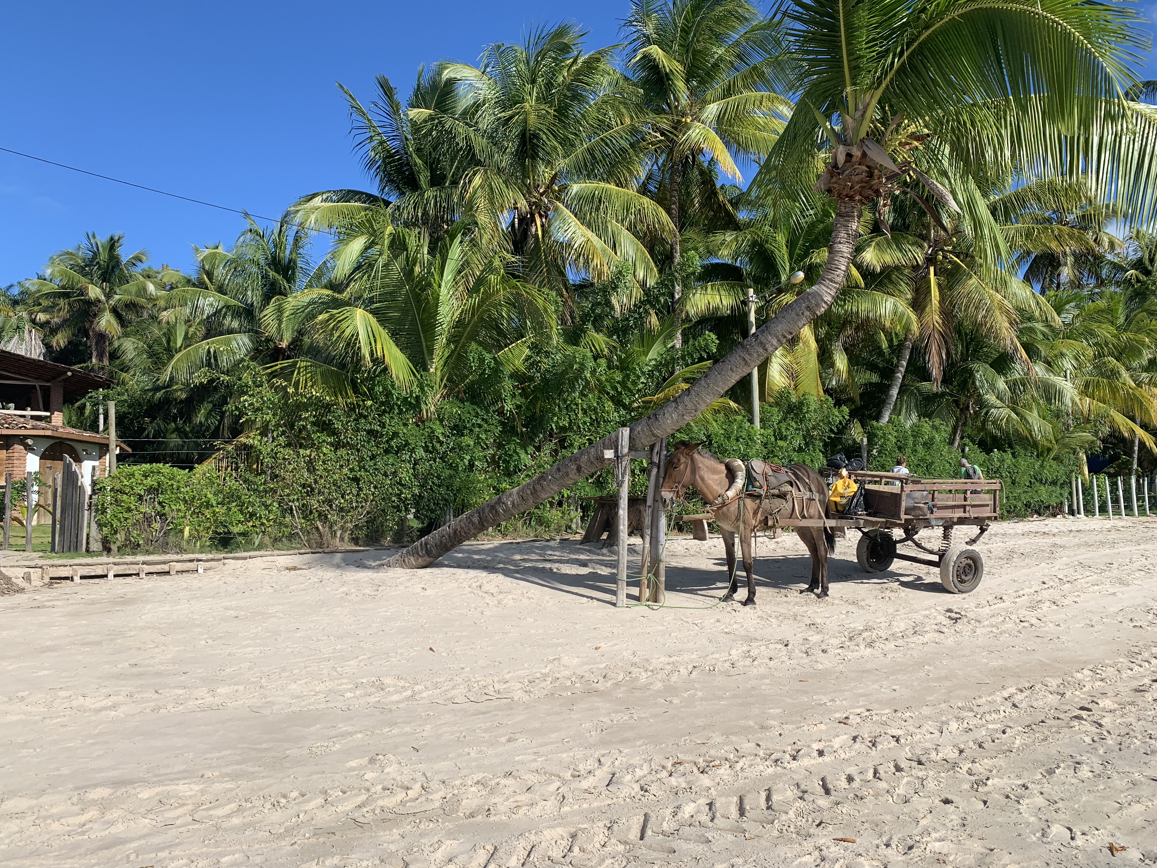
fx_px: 869
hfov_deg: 67.3
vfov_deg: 53.1
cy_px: 434
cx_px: 578
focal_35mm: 26
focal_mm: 4.25
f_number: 1.8
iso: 25
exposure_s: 1/2545
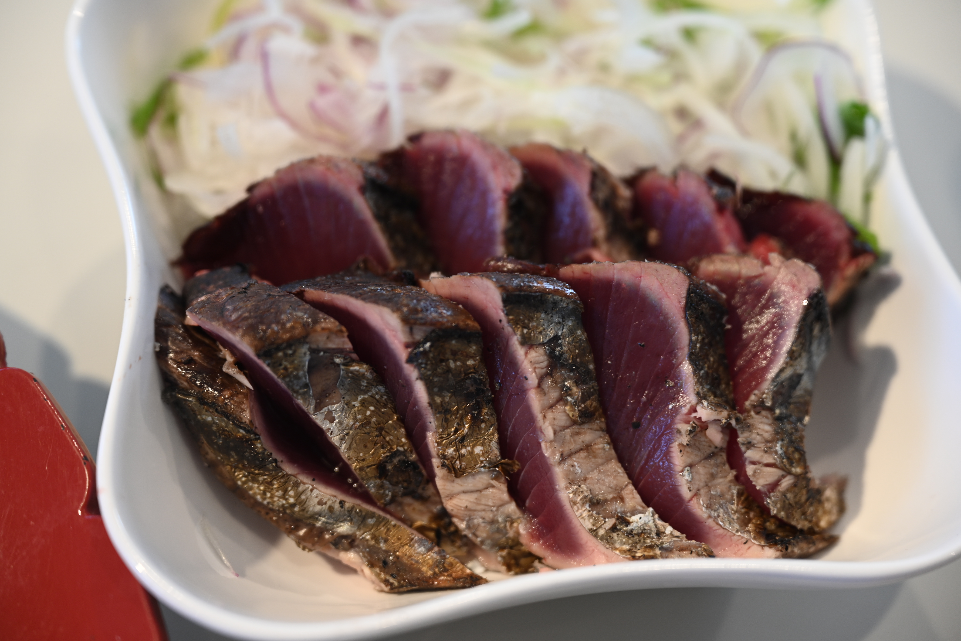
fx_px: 1868
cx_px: 480
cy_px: 320
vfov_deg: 19.5
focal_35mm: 70
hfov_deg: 28.8
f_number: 2.8
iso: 160
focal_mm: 70
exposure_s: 1/125
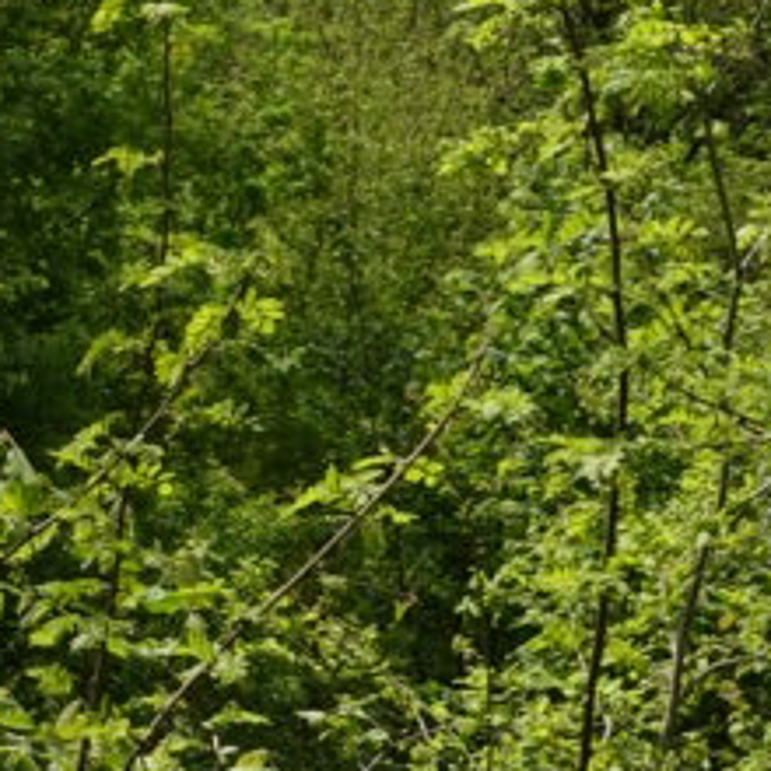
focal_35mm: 181
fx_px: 4561
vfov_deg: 9.6
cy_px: 172
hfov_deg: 9.1
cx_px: -732
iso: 125
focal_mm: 10.51
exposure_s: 1/400
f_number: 5.6
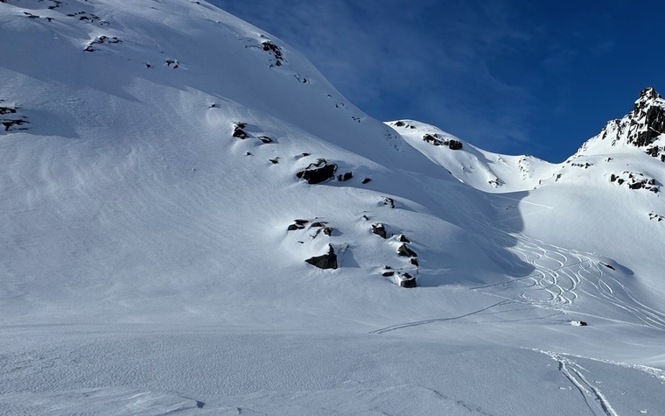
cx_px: 574
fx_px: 471
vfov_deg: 47.6
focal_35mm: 26
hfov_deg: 61.5
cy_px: 224
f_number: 2.2
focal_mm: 2.22
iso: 32
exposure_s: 1/3906
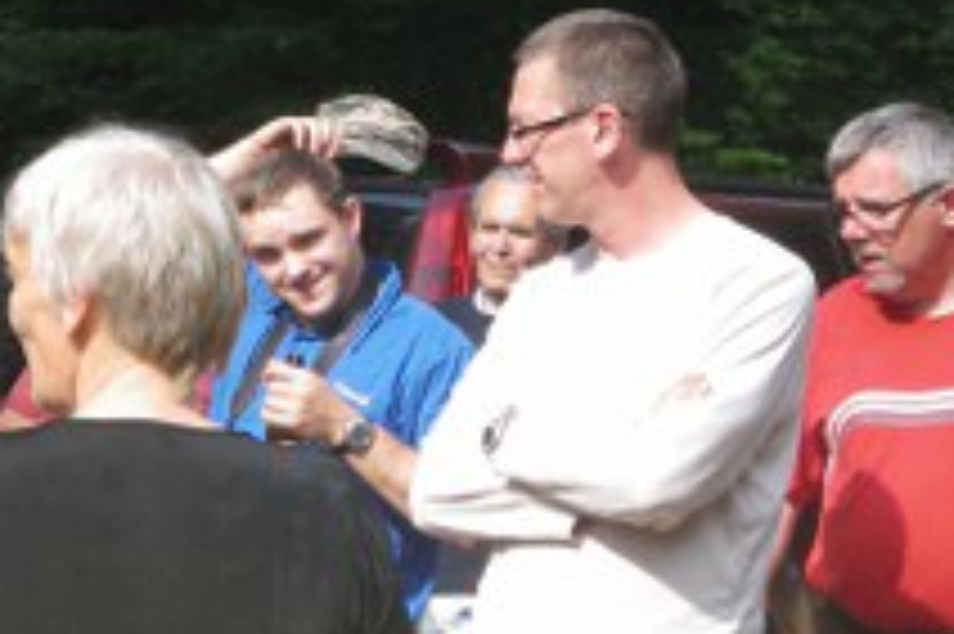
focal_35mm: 107
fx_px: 2833
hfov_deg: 18.7
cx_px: 40
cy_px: 225
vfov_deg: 12.8
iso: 64
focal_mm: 6.1
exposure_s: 1/125
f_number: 4.6
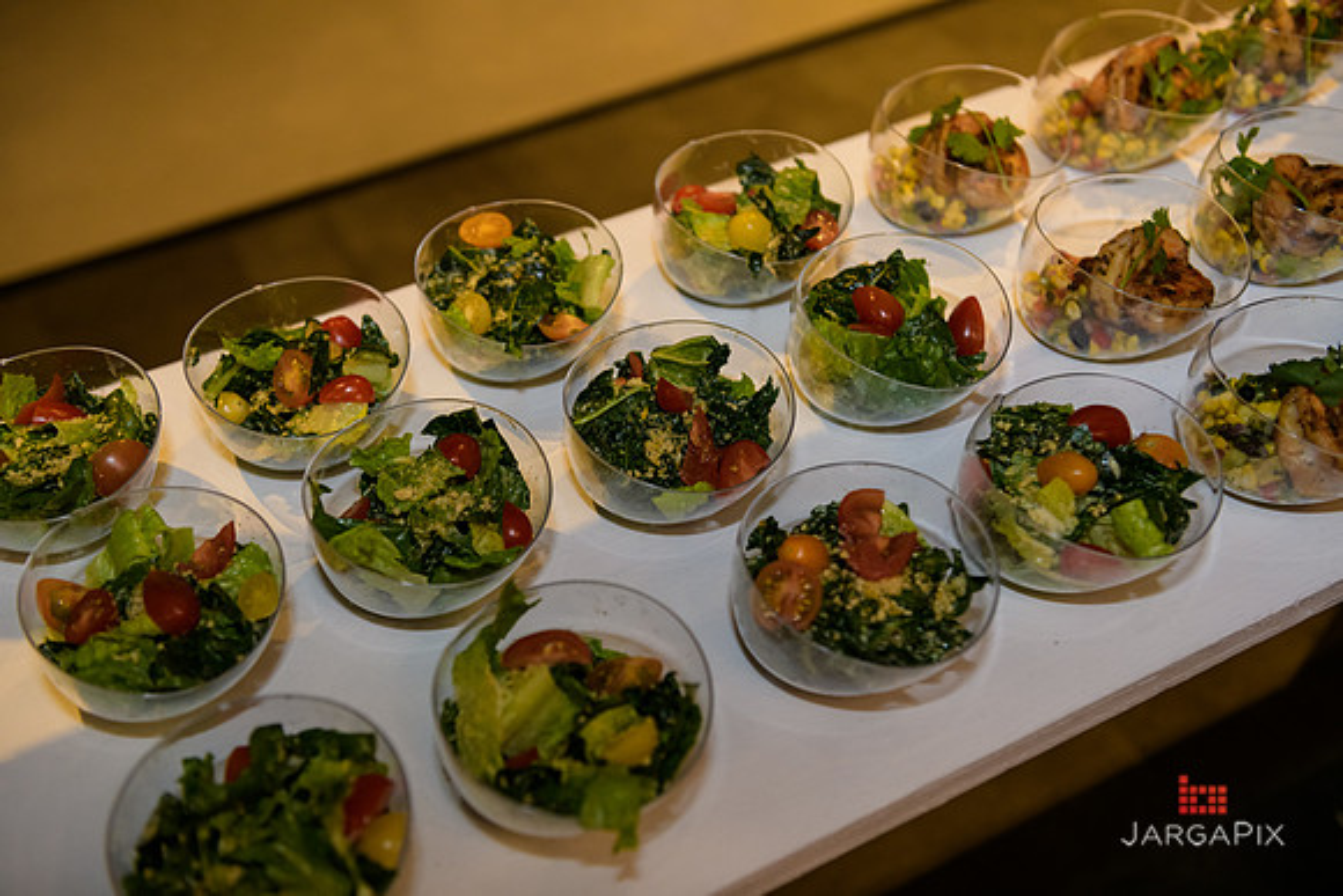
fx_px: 1642
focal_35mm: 44
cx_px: 672
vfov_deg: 30.5
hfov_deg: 44.5
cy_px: 448
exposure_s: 1/125
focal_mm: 44
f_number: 3.2
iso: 1600
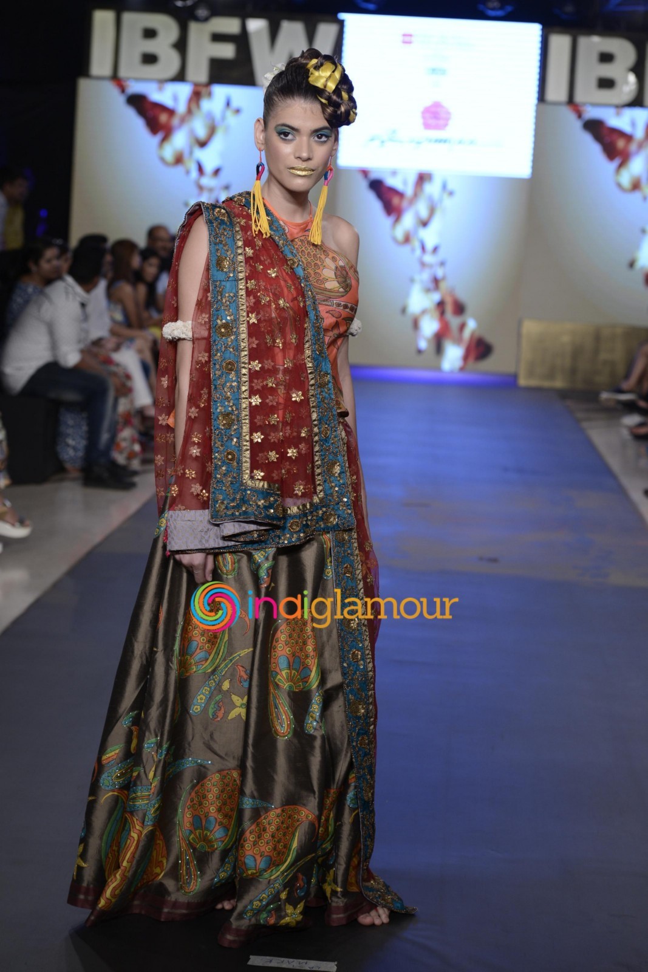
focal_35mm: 78
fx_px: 2105
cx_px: 324
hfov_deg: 17.5
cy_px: 486
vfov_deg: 26.0
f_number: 4.5
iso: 800
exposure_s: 1/250
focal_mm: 78
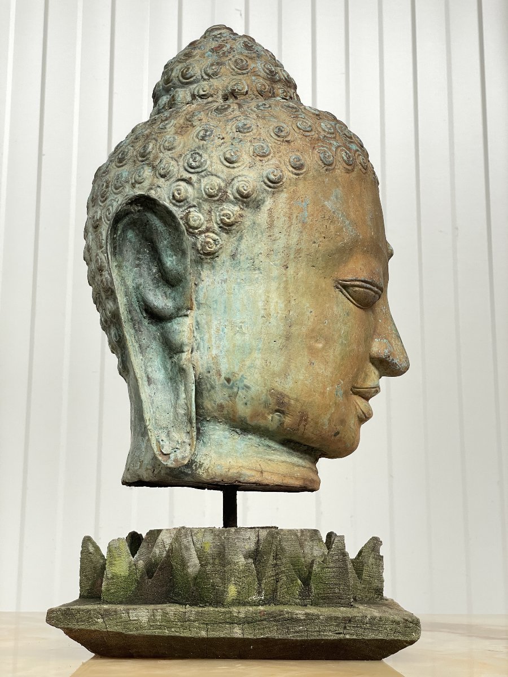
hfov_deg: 28.0
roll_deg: +0.1
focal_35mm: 52
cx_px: 254
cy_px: 338
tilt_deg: +13.5
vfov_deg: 36.8
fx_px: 1017
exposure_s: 1/99
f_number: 2
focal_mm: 6
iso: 80
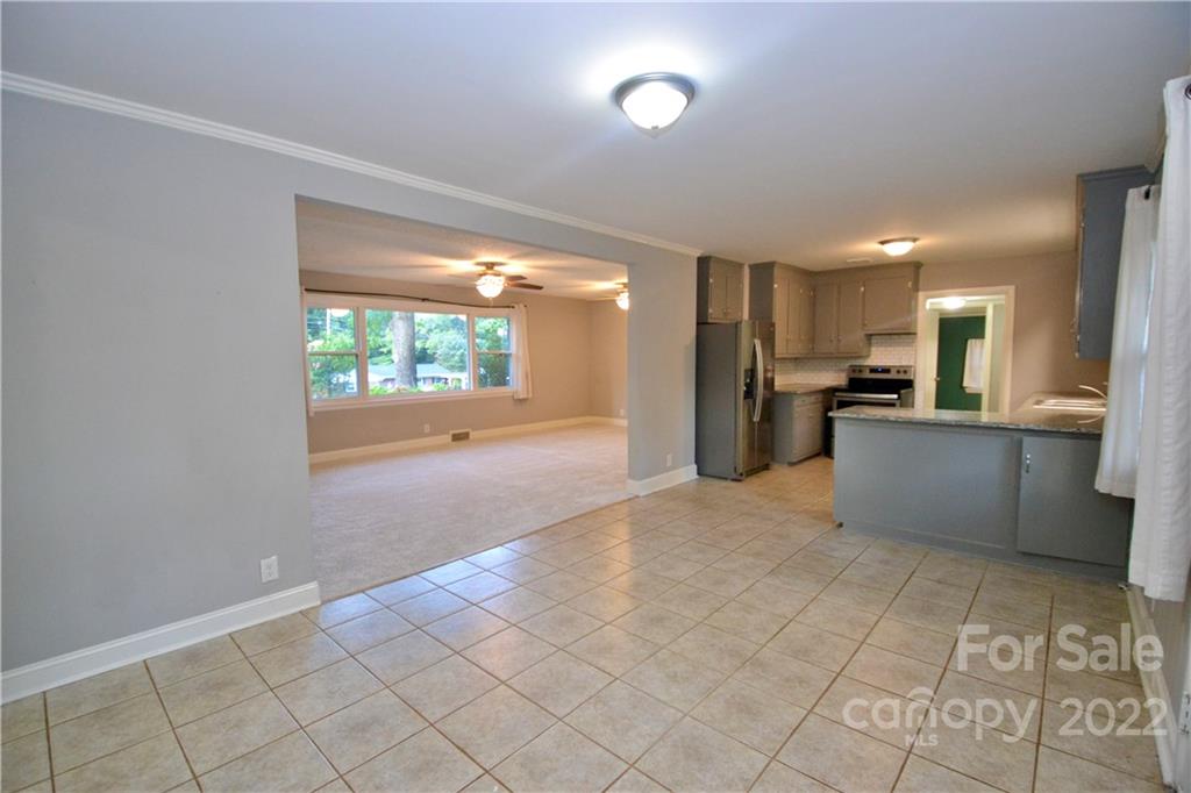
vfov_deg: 77.3
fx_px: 496
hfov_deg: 100.4
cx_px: 596
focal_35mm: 15
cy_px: 396
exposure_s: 1/60
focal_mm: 10
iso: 2000
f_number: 3.5
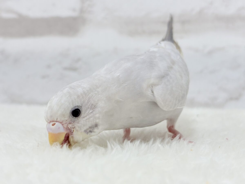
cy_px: 92
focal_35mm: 52
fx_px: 368
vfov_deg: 28.0
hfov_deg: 36.8
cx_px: 122
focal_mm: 5.96
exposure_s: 1/100
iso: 64
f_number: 1.6
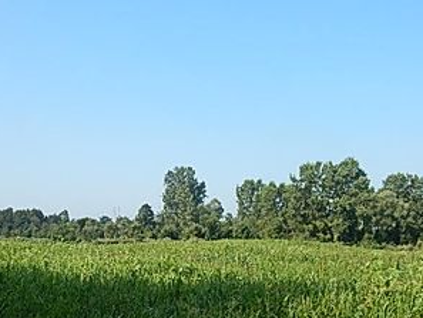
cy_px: 219
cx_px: 162
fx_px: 550
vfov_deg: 31.9
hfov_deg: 41.8
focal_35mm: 45
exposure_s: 1/800
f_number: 3.2
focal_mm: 5.6
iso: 125
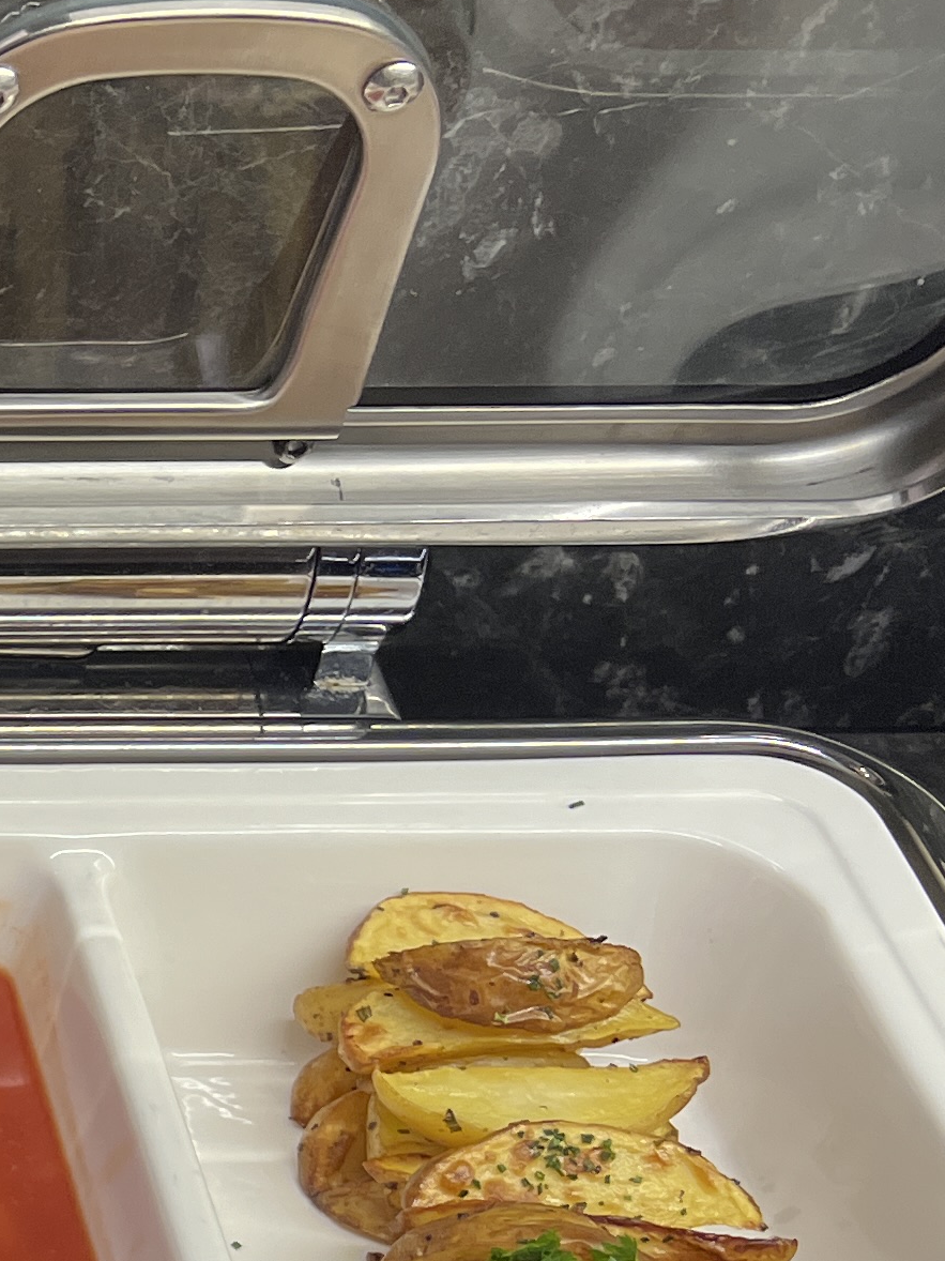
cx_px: -913
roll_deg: +2.2
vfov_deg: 21.0
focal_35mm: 89
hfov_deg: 14.1
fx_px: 3241
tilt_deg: -43.9
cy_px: 1363
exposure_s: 1/100
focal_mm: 5.7
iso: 80
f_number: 1.5
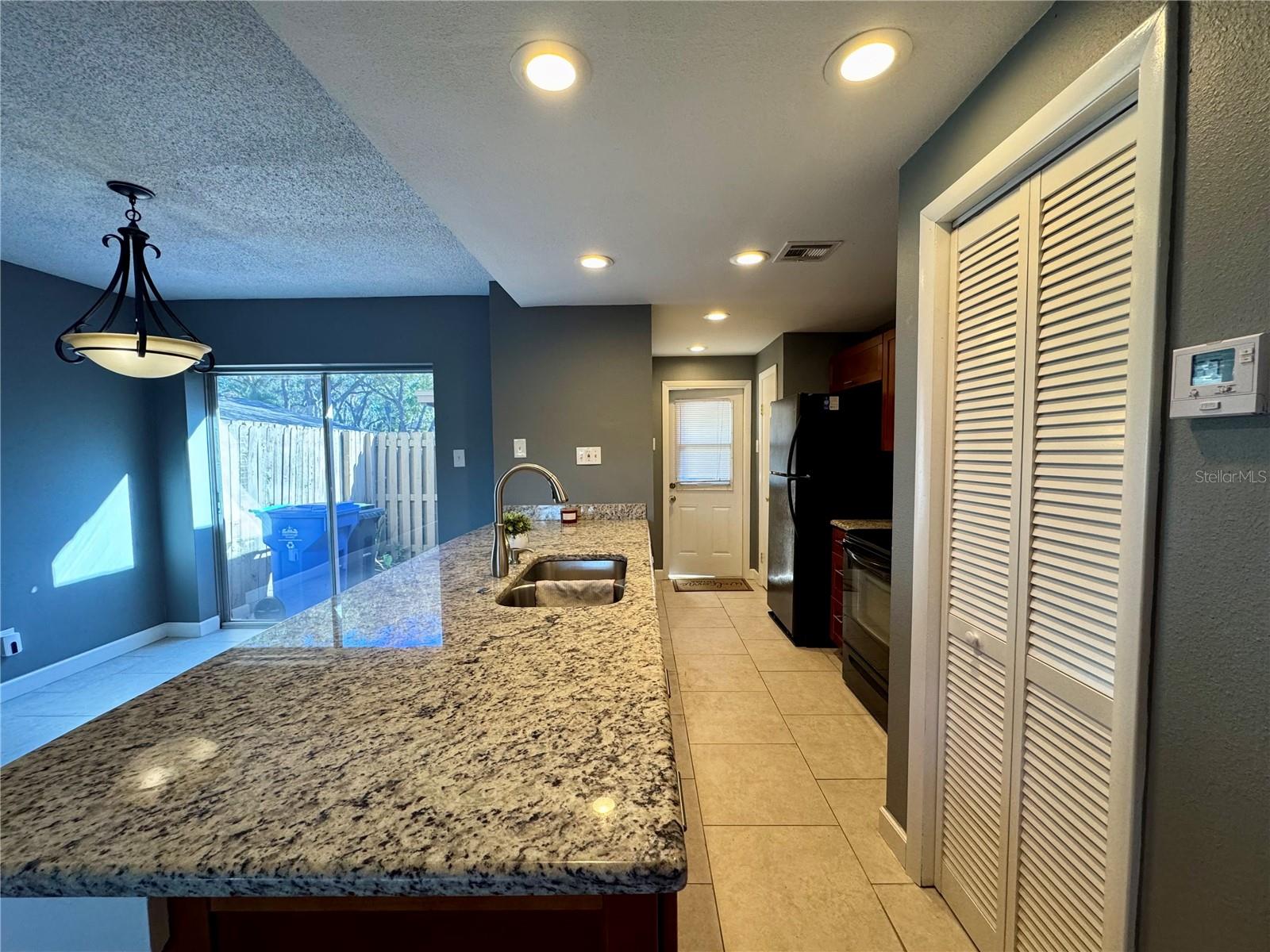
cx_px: 635
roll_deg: +0.8
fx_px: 514
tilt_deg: -2.2
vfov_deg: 85.7
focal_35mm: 14
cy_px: 476
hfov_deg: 102.1
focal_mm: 2.22
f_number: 2.2
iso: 250
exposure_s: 1/120
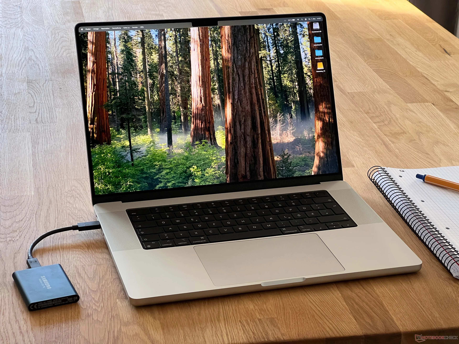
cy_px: 172
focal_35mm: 77
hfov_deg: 25.3
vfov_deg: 19.1
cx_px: 230
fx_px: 1021
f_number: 2.8
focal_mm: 9
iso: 200
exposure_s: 1/99
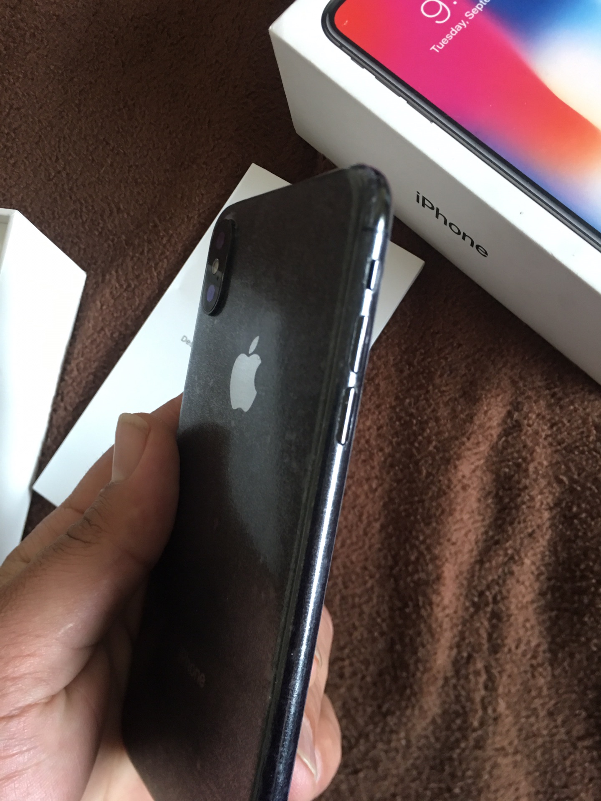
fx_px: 671
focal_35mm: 29
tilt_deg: -70.4
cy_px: 400
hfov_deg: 48.2
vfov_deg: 61.7
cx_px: 300
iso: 80
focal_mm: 4.15
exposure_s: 1/17
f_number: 2.2
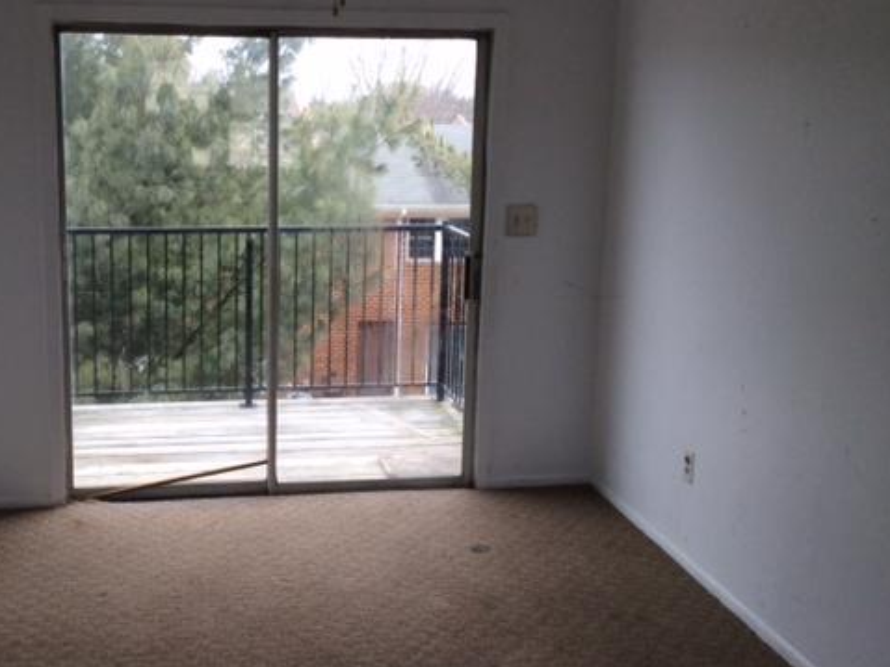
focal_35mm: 44
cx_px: 316
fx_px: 1131
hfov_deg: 42.5
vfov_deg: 32.8
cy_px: 294
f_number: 2.4
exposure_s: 1/194
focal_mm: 3.3
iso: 32
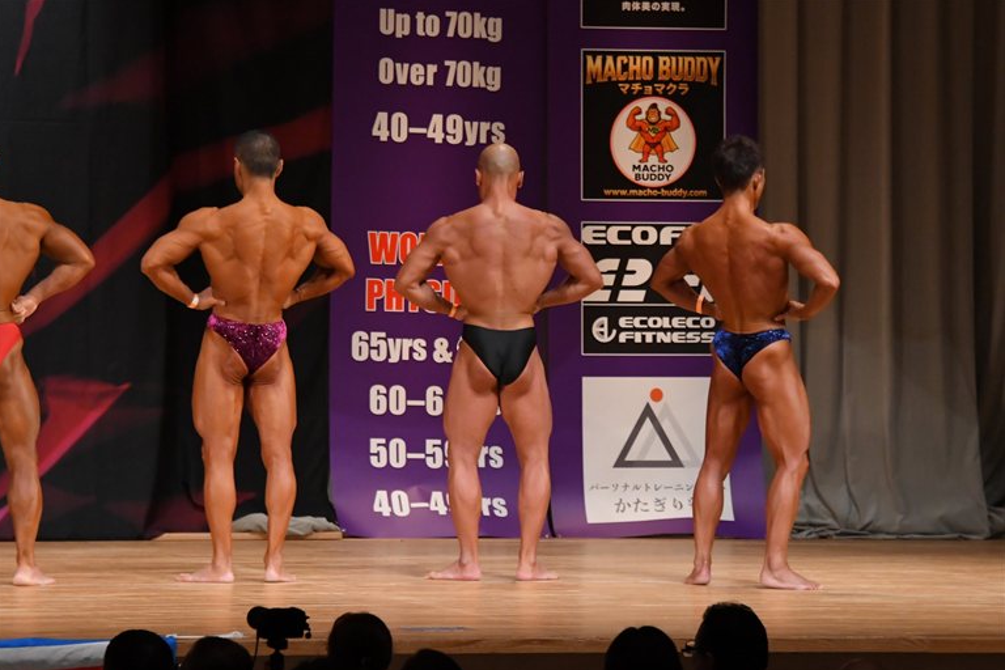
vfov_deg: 6.3
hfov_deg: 9.4
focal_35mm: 219
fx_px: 6113
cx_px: 499
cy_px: 335
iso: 4000
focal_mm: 145
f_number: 5.6
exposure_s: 1/400
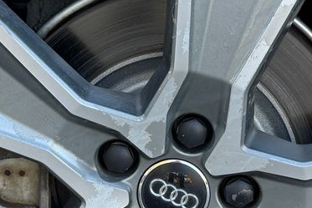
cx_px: 188
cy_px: 186
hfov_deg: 19.1
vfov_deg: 12.7
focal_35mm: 107
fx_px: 928
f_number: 1.78
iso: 125
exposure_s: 1/121
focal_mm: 6.76
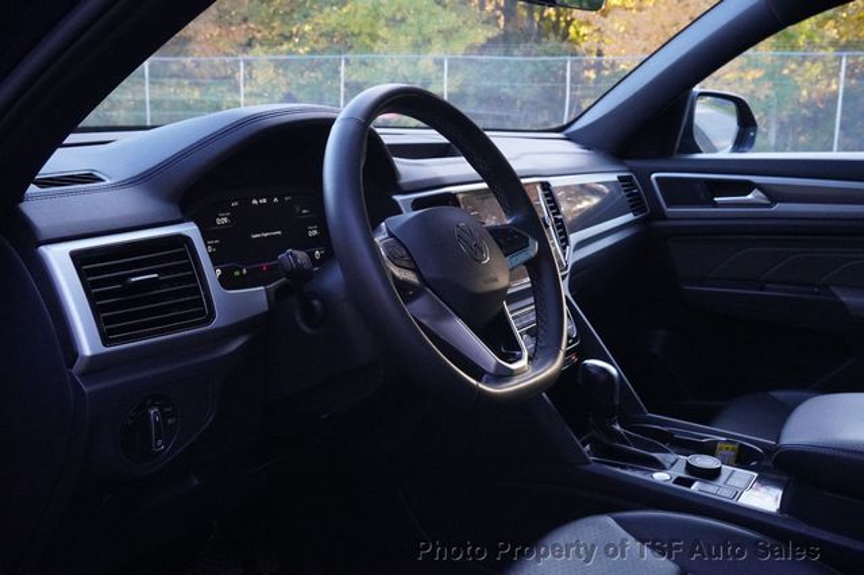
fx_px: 864
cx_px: 432
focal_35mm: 36
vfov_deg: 36.8
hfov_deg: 53.2
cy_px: 288
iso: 6400
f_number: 9
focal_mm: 24
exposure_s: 1/250
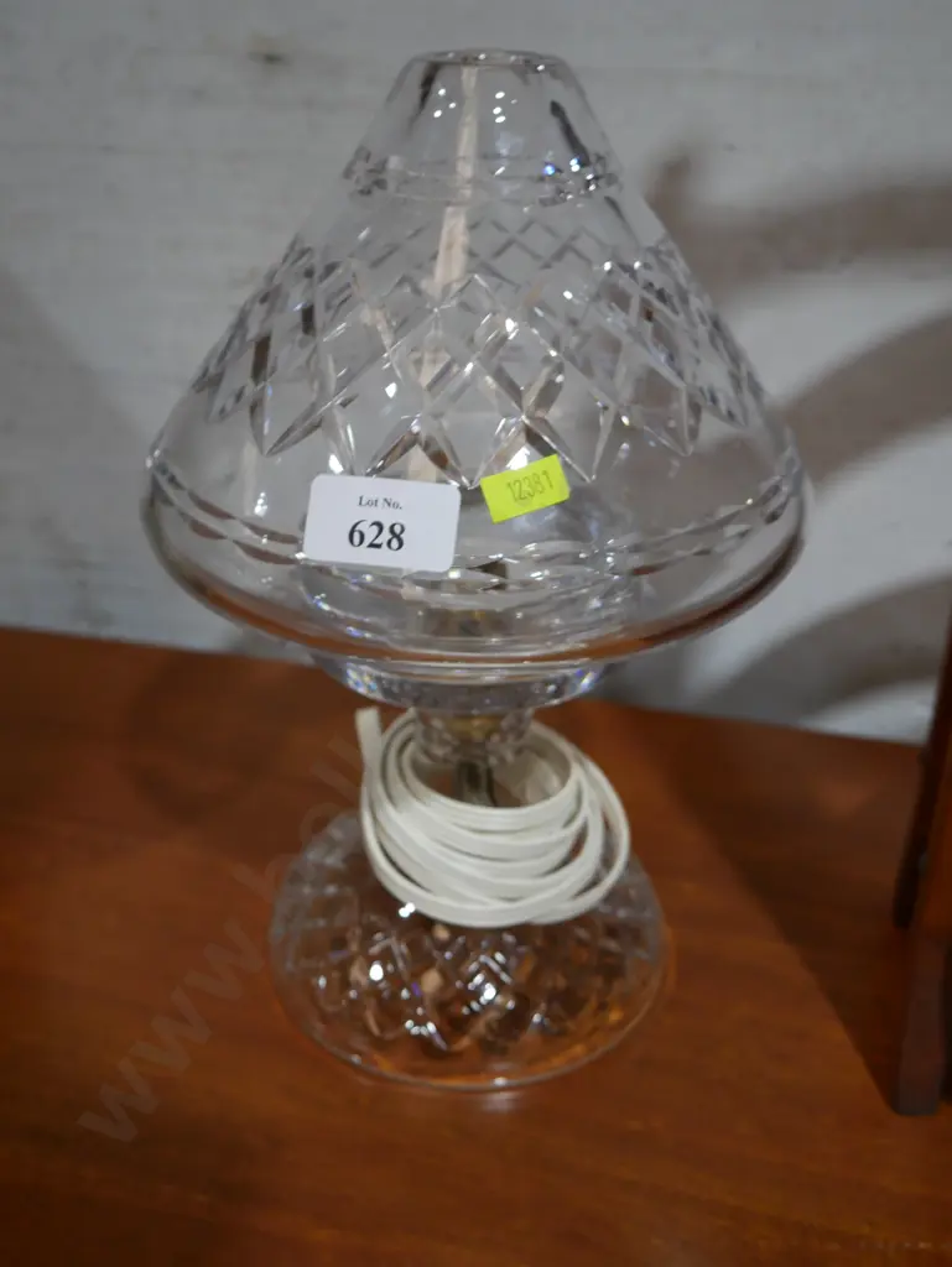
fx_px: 1392
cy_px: 634
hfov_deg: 37.8
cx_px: 476
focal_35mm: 38
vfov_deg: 49.0
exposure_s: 1/60
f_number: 4.1
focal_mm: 19
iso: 320
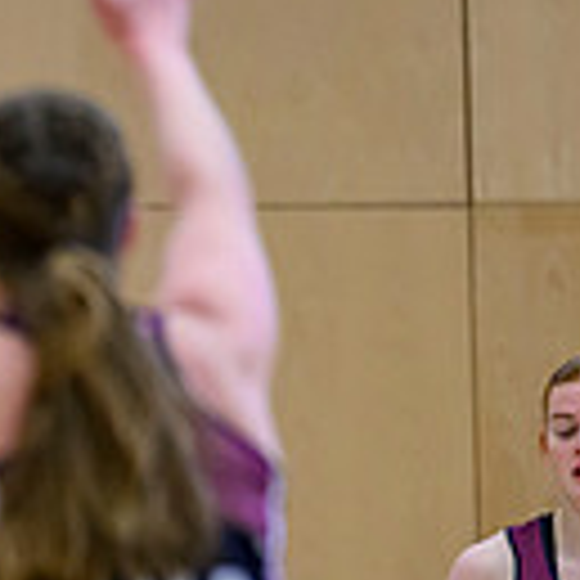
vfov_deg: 1.9
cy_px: 892
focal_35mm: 905
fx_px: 17156
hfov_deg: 1.9
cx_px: -801
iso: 3200
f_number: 3.2
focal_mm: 200
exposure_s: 1/1000
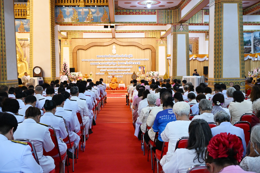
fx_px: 287
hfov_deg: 48.7
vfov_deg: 33.6
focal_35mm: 40
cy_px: 86
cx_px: 130
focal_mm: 26.5
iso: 1600
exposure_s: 1/125
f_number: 3.8
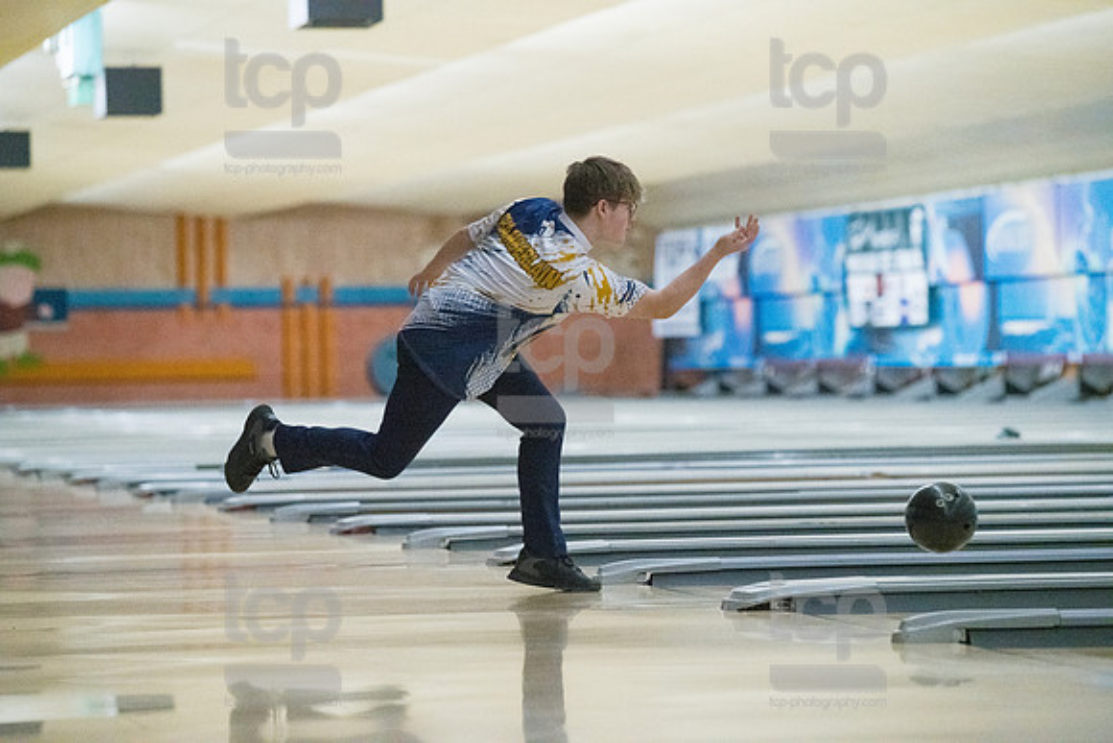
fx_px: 4948
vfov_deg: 8.6
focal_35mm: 160
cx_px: 556
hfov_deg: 12.8
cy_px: 372
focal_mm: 160
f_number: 4
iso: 10000
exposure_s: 1/1000
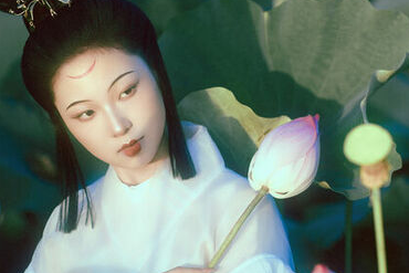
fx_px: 2739
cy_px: 230
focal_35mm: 241
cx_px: 420
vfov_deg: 5.7
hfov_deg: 8.5
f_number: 1.8
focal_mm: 85
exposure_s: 1/800
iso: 100
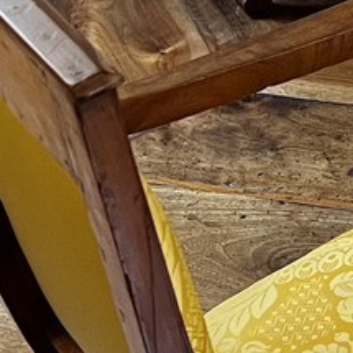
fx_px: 1973
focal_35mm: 171
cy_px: -80
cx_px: 540
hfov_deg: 9.9
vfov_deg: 10.1
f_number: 1.5
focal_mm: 5.7
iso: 320
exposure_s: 1/50
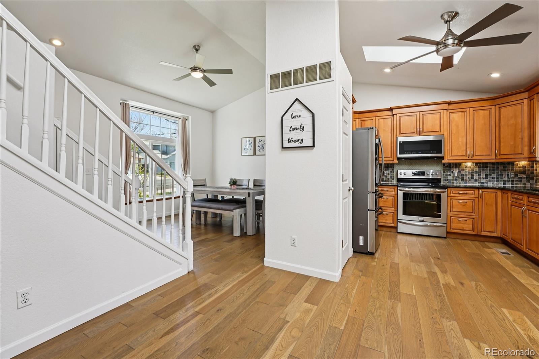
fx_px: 210
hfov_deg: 104.3
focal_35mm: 14
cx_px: 270
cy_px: 180
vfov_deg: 81.2
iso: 200
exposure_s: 1/30
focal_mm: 14
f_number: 8
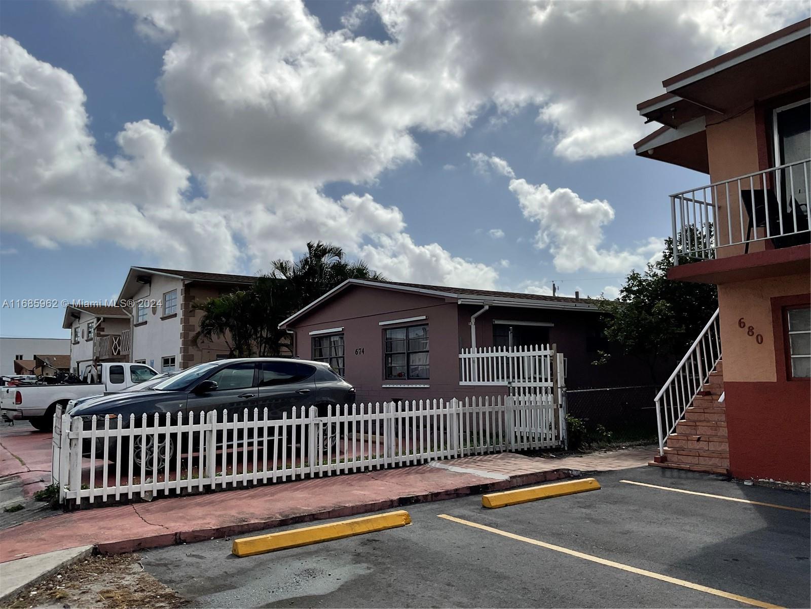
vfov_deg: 48.2
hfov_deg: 61.7
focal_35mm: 29
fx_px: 679
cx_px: 406
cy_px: 304
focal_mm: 3
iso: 16
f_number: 1.8
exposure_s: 1/6536
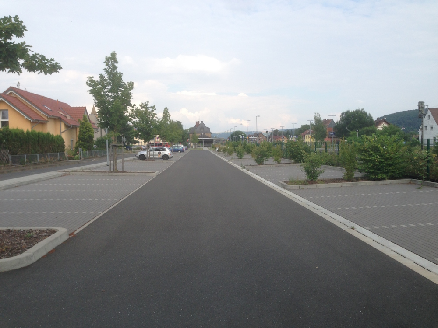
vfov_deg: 42.9
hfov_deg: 55.4
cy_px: 164
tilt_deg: -3.0
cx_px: 219
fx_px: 418
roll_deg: +1.6
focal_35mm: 33
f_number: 2.4
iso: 50
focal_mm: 4.12
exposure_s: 1/786
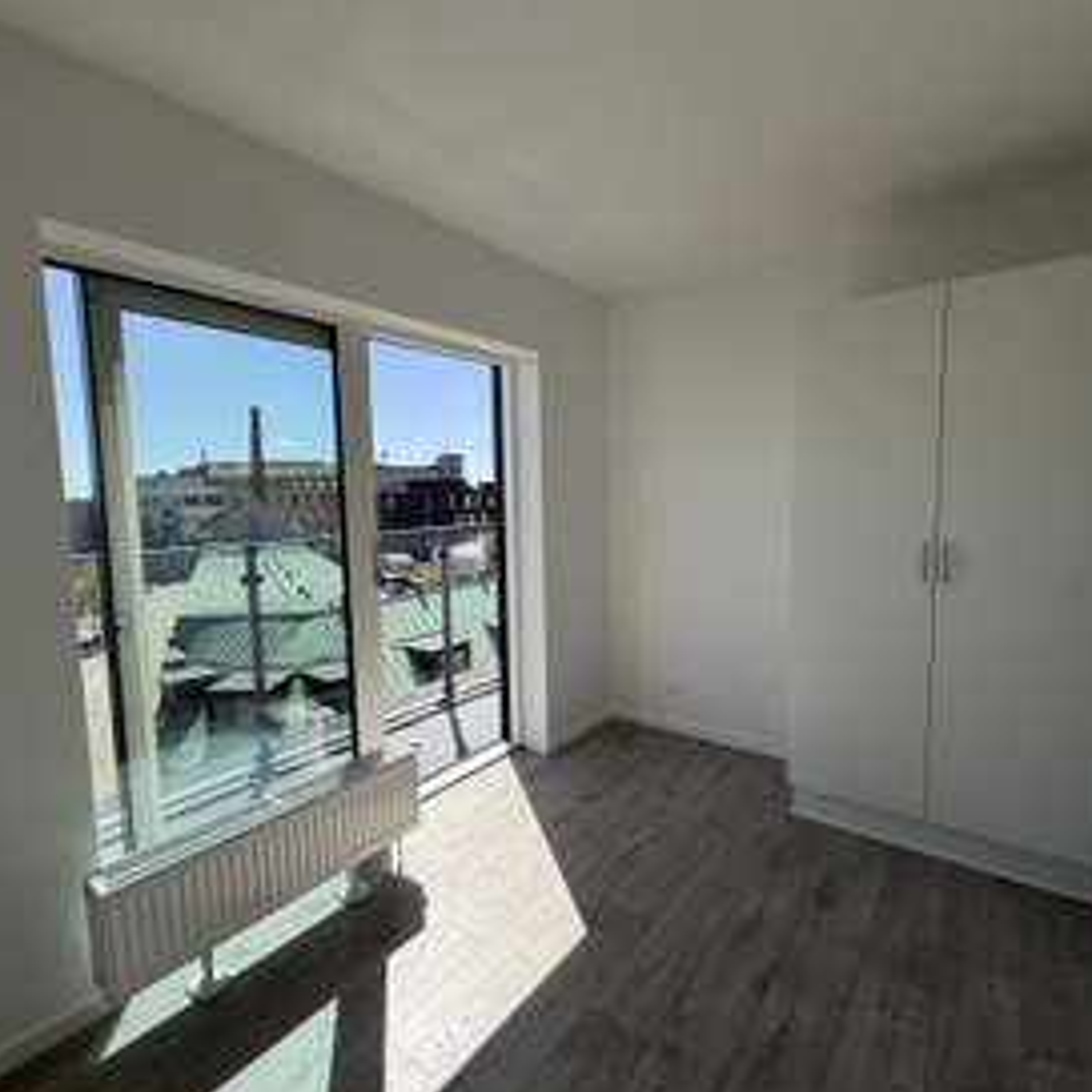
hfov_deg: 84.0
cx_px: 548
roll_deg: +1.2
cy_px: 550
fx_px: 607
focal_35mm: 17
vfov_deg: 84.0
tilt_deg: -6.2
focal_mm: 2.22
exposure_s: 1/770
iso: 40
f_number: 2.2
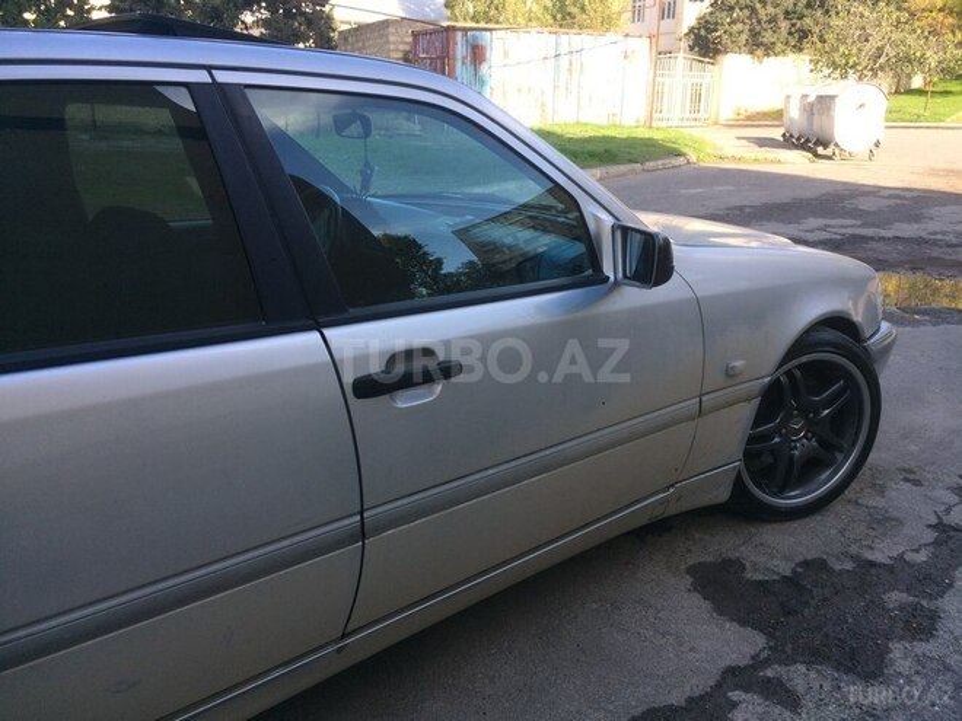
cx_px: 481
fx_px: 806
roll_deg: -3.4
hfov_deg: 61.7
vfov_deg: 48.2
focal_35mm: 29
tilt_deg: -17.7
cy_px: 360
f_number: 2.2
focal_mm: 4.15
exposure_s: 1/383
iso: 32
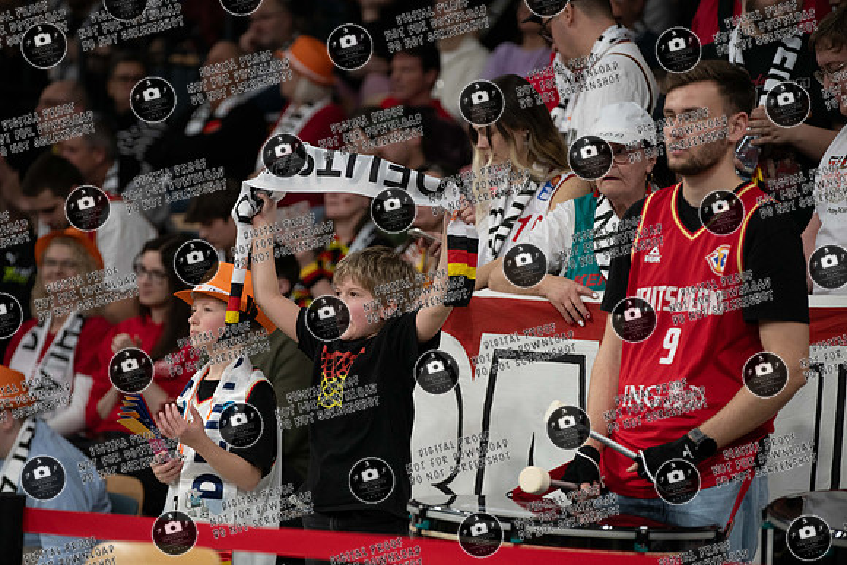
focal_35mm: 160
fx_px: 3765
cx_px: 424
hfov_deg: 12.8
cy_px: 282
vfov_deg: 8.6
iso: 1600
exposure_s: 1/1000
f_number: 3.2
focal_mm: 160
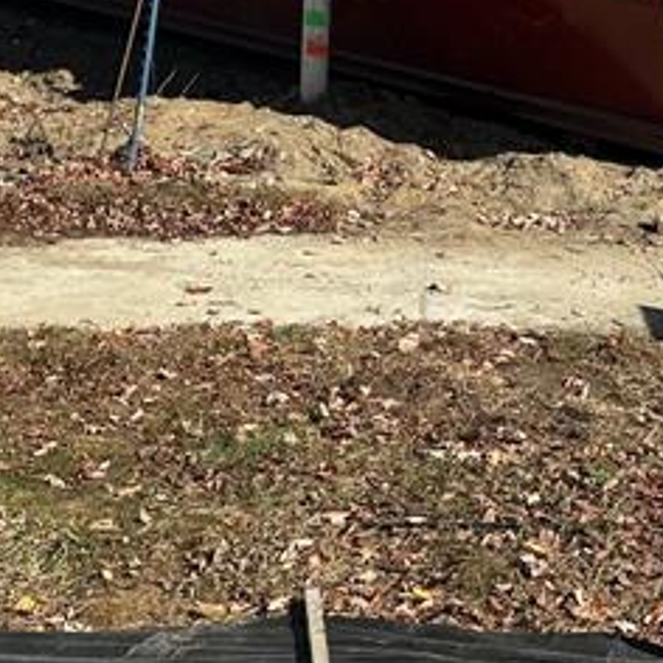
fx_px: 1994
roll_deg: -0.6
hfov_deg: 18.8
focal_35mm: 92
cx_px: 472
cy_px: -222
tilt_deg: +1.8
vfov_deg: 17.6
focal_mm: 6.86
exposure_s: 1/5848
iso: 80
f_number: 1.78
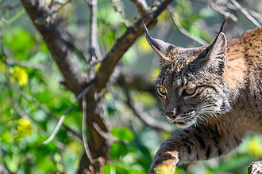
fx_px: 9882
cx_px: 222
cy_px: 90
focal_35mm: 1358
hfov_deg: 1.5
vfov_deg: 1.0
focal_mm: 560
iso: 360
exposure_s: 1/2000
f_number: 4
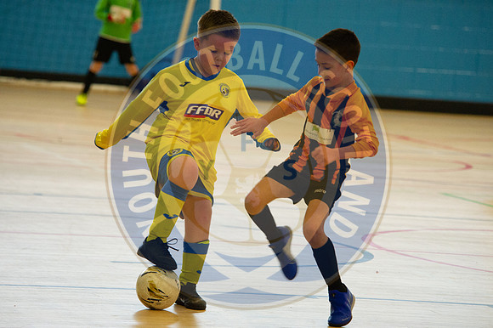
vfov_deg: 5.7
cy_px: 164
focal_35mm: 240
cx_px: 246
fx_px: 3285
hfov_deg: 8.6
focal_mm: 240
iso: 6400
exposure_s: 1/320
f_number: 5.6
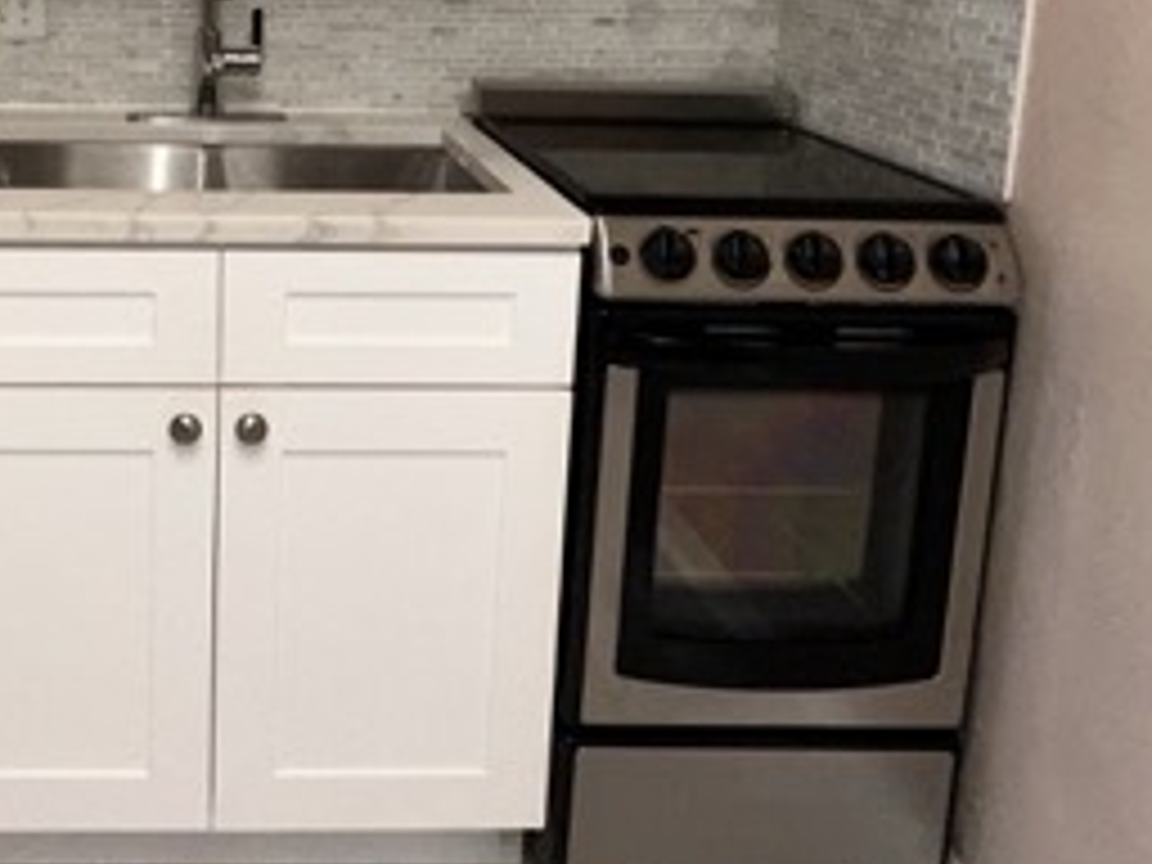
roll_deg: -0.6
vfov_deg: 37.6
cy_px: 63
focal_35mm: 35
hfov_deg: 48.9
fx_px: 1165
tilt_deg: -7.9
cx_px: 194
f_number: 2.2
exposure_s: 1/121
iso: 200
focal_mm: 2.22
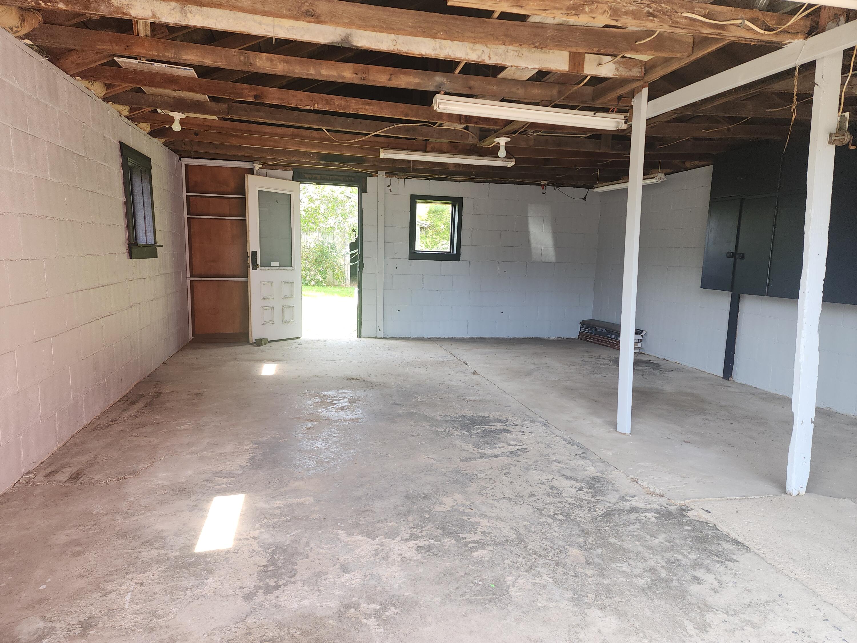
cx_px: 428
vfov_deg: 58.9
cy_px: 322
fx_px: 569
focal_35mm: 23
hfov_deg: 73.9
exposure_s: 1/60
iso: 32
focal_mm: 6.4
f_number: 1.8
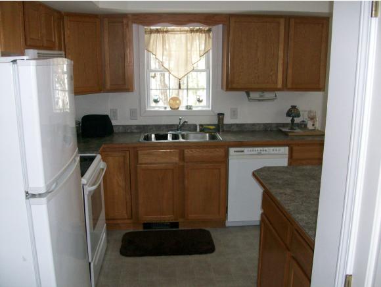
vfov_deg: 41.8
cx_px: 190
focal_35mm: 34
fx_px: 375
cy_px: 144
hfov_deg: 53.9
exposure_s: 1/60
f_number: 2.8
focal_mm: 5.7
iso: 160
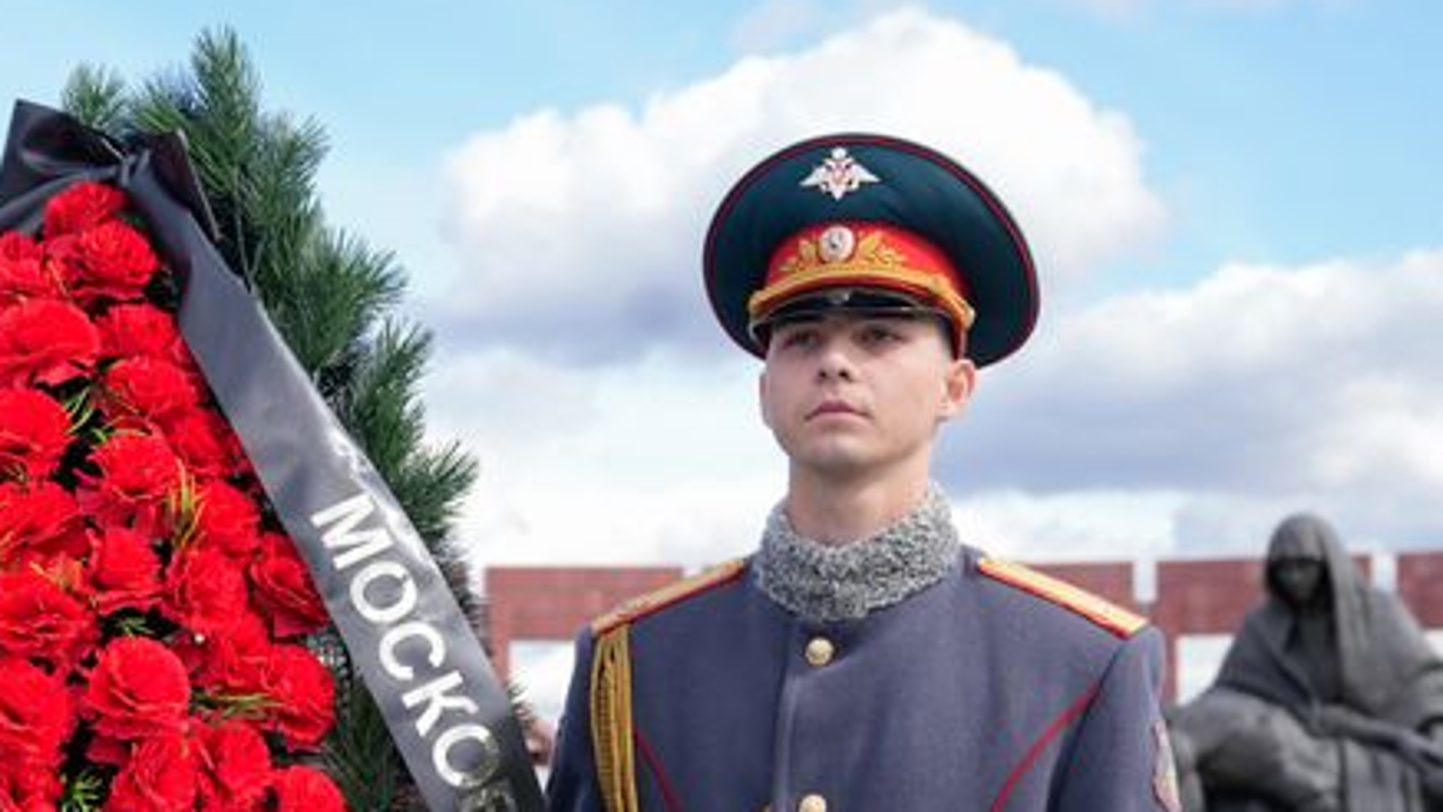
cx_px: 442
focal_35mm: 62
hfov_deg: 33.4
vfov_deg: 19.0
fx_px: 2373
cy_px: 749
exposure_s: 1/1000
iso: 320
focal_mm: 37
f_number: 4.5
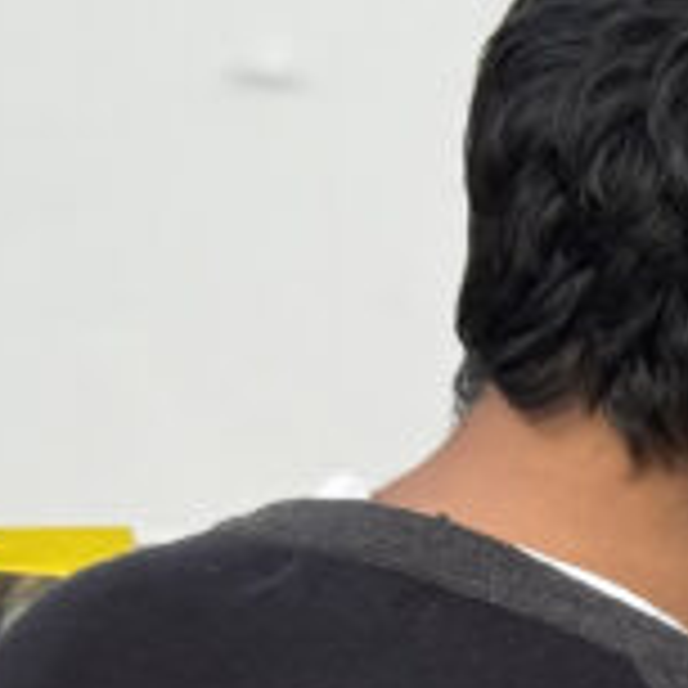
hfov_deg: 7.8
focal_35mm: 213
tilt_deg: -8.2
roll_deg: -1.6
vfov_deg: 8.1
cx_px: 1443
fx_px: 4790
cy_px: 895
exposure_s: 1/1353
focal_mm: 6.76
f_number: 1.78
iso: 64
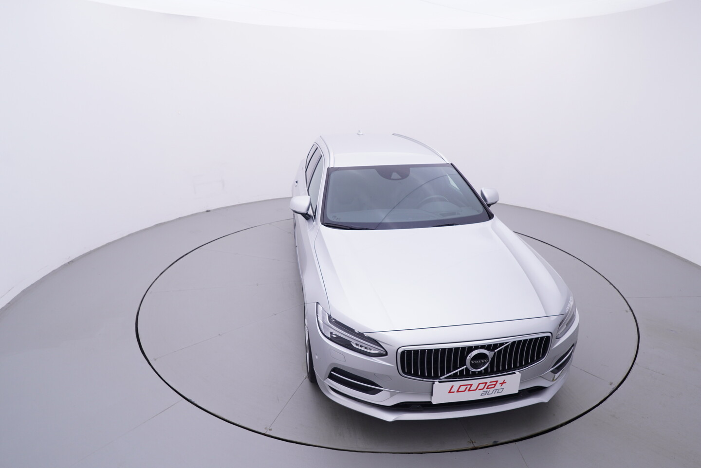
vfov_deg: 56.2
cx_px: 350
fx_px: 438
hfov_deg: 77.3
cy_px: 234
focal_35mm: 22
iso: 200
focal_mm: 15
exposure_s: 1/80
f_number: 5
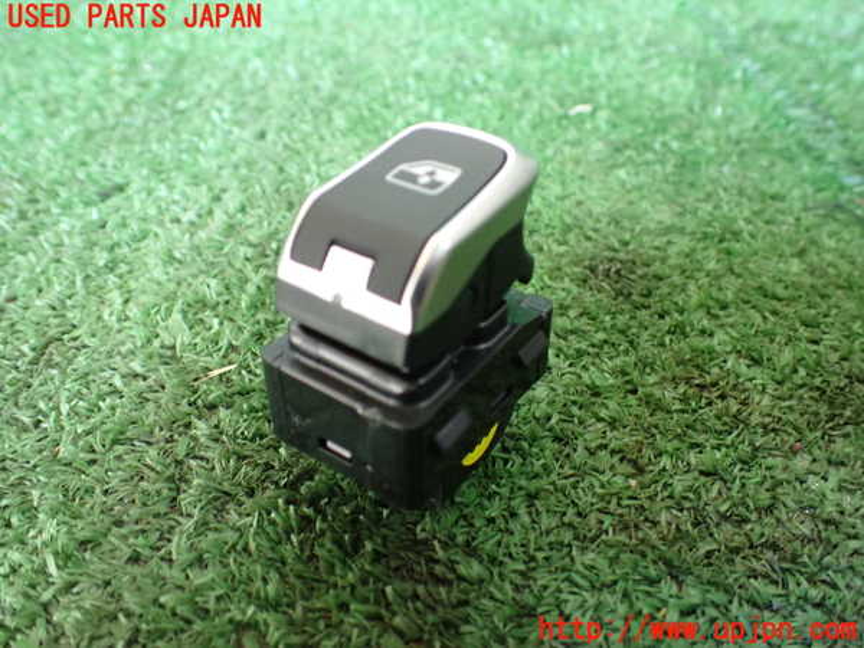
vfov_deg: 46.8
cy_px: 324
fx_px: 749
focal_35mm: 30
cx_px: 432
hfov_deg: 60.0
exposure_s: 1/60
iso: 800
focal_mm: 5.4
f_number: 2.3
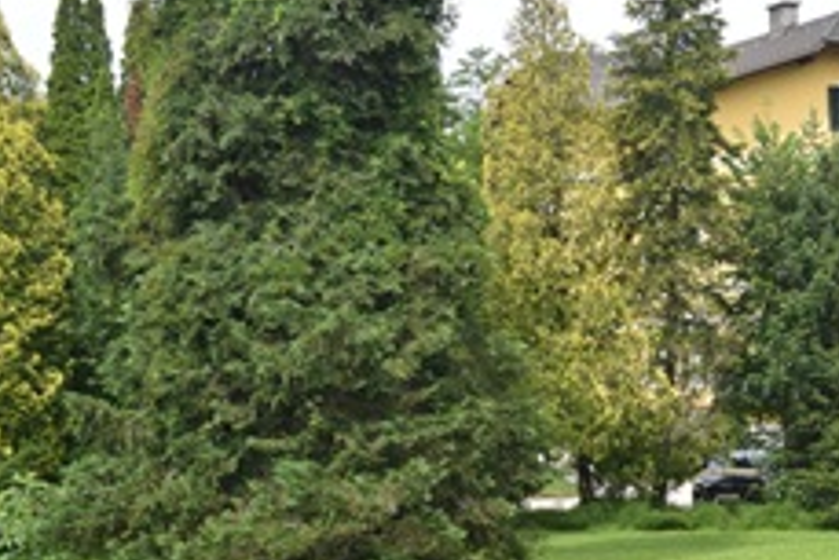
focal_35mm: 110
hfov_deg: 17.4
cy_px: 264
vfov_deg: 12.5
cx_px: 1095
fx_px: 2565
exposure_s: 1/125
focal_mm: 28
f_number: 9
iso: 100
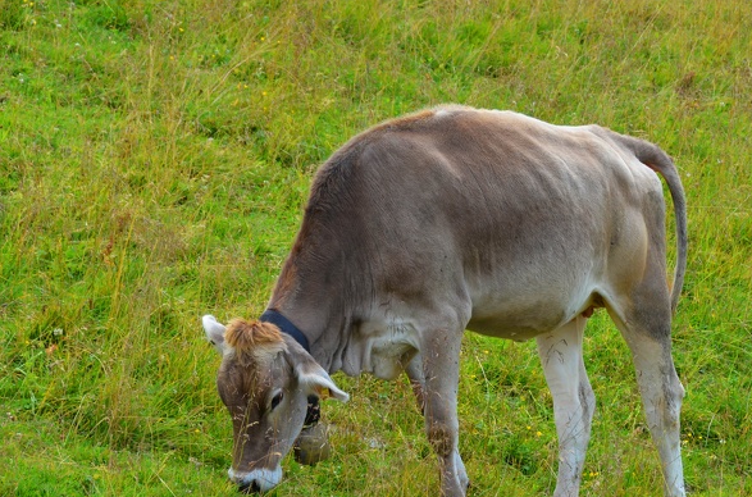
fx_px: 4431
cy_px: 304
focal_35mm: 213
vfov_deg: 6.4
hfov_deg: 9.7
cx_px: 482
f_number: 8
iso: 180
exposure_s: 1/250
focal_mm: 105
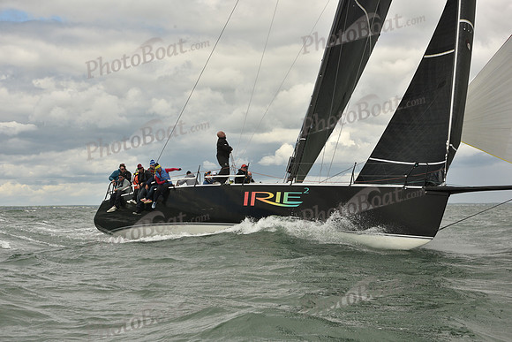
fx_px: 1138
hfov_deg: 25.4
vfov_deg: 17.1
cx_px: 256
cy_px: 171
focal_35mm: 80
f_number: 11
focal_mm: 80
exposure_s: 1/800
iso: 320
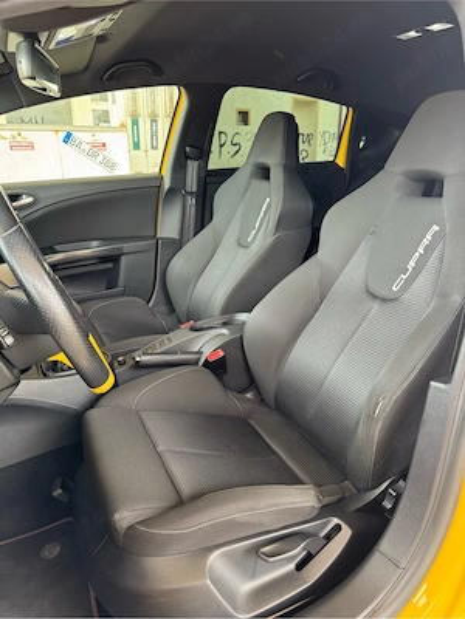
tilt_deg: -19.5
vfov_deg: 71.6
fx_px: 430
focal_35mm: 24
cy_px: 310
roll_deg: +0.5
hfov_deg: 56.8
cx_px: 232
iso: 200
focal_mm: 6.76
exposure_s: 1/121
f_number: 1.78
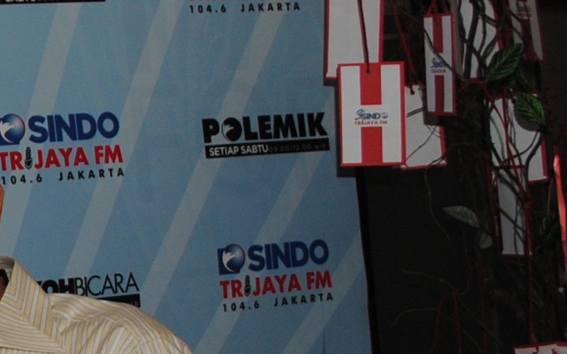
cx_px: -443
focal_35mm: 124
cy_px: 274
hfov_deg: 14.8
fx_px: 1916
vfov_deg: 10.5
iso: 200
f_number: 3.8
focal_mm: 20
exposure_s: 1/60
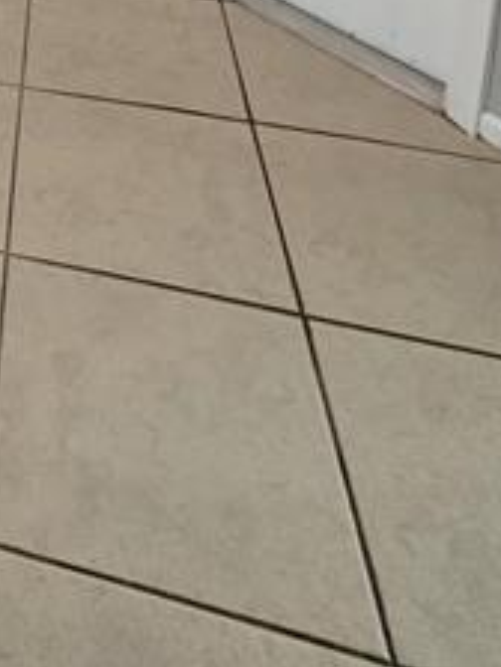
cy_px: -354
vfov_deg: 26.9
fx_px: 926
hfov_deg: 24.6
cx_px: -215
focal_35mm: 48
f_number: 2.2
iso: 200
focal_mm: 2.22
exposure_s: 1/60
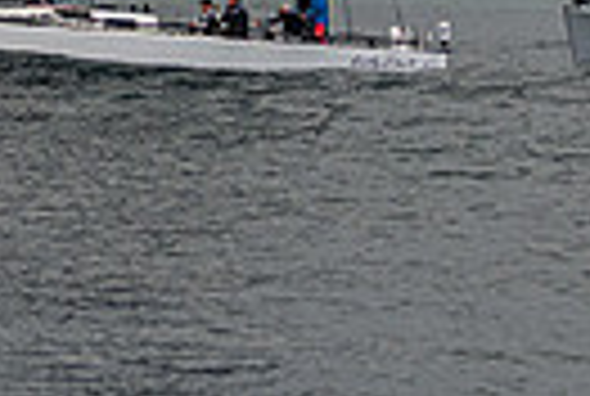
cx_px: 382
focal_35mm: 659
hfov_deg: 3.1
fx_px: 10825
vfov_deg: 2.1
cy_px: -193
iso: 400
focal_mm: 110
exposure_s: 1/3200
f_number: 5.6
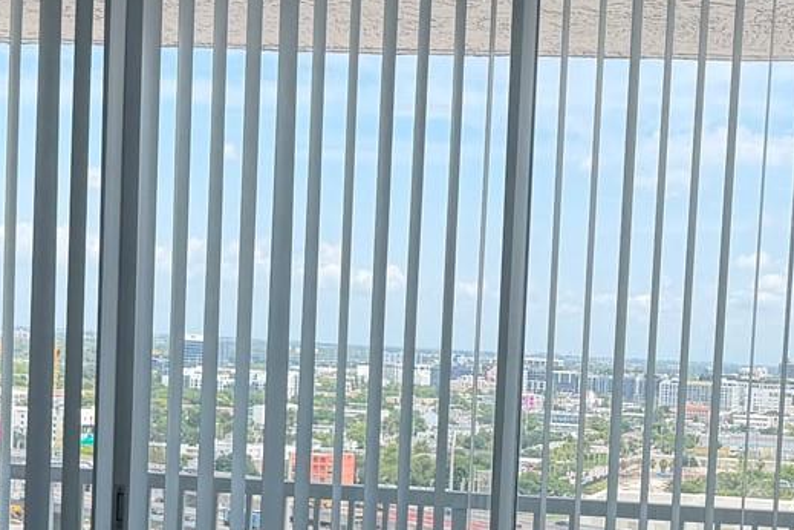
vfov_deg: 17.5
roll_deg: -2.4
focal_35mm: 77
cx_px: 583
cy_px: 460
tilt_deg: -3.9
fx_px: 1698
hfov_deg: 26.0
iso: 80
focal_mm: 6.76
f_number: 1.78
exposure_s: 1/1464
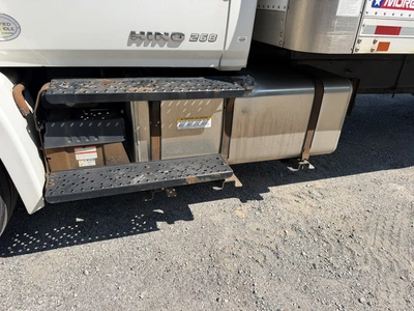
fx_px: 287
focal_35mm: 24
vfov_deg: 56.8
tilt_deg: -26.2
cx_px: 207
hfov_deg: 71.6
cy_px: 156
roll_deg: -2.3
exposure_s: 1/3425
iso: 80
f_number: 1.78
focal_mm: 6.76
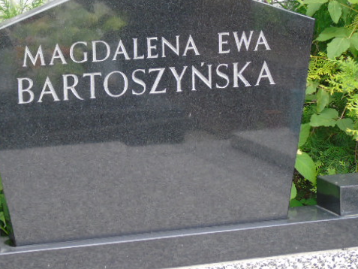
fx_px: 1500
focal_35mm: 145
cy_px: 111
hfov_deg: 13.6
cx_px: 149
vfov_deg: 10.2
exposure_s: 1/60
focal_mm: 19
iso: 200
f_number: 4.4
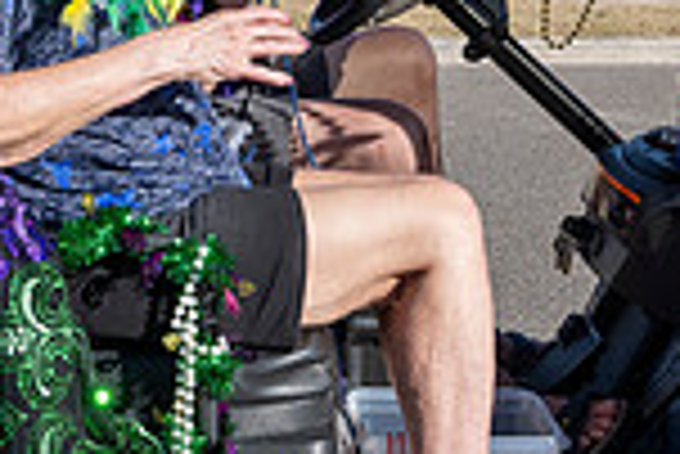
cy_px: 61
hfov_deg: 22.0
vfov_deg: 14.8
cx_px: 216
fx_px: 1739
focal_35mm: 92
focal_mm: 24
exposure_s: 1/1250
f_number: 10
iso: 720
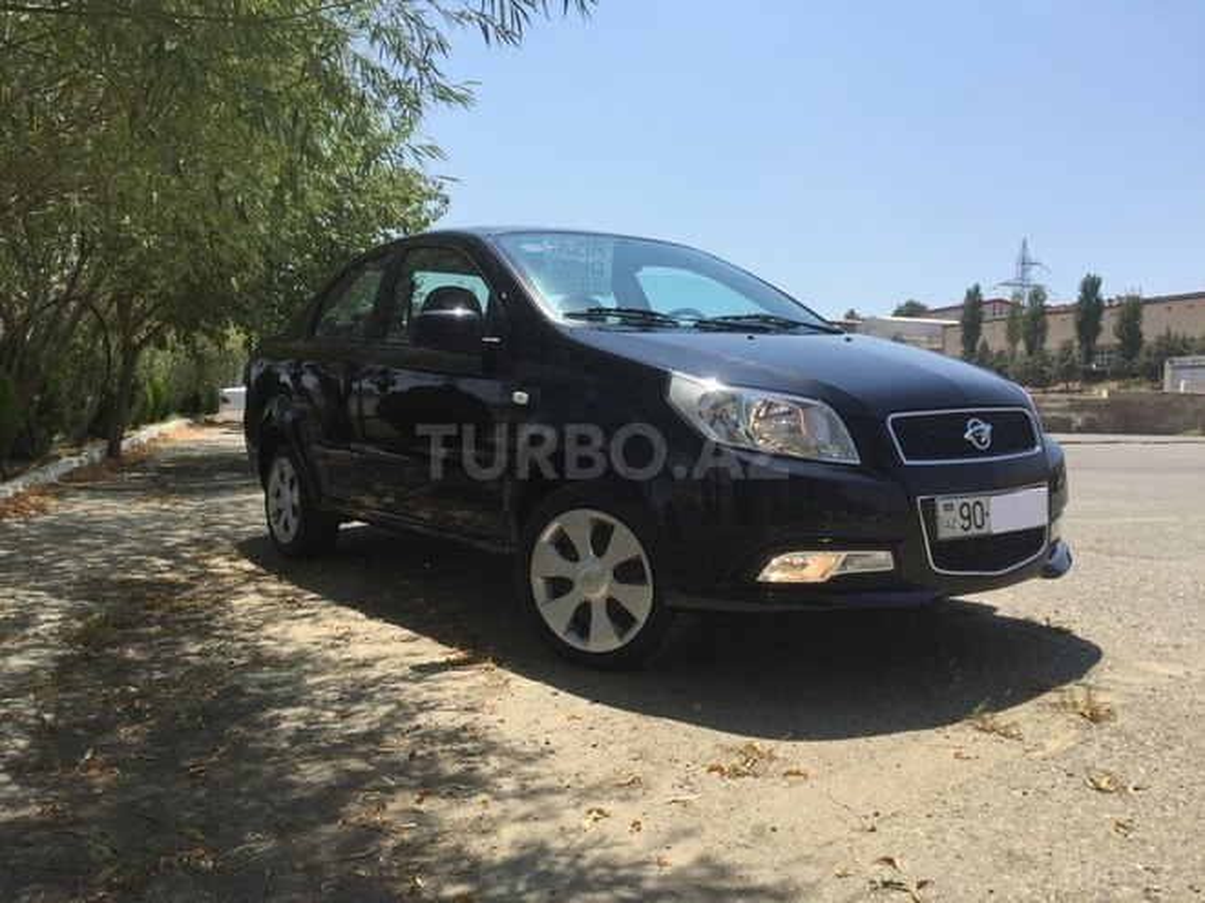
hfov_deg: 61.7
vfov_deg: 48.2
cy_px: 452
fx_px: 1010
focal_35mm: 29
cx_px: 602
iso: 32
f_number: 2.2
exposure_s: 1/1883
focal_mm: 4.15
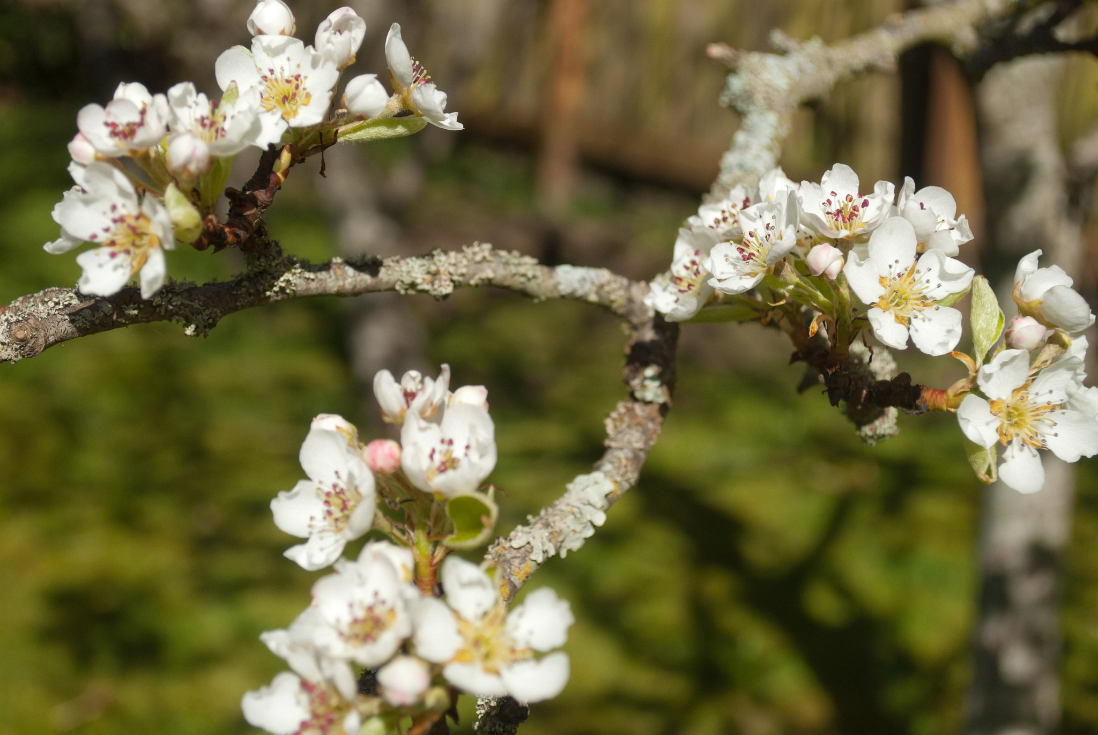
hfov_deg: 33.4
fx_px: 1832
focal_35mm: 60
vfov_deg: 22.7
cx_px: 549
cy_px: 368
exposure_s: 1/500
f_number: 5.6
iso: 100
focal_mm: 40
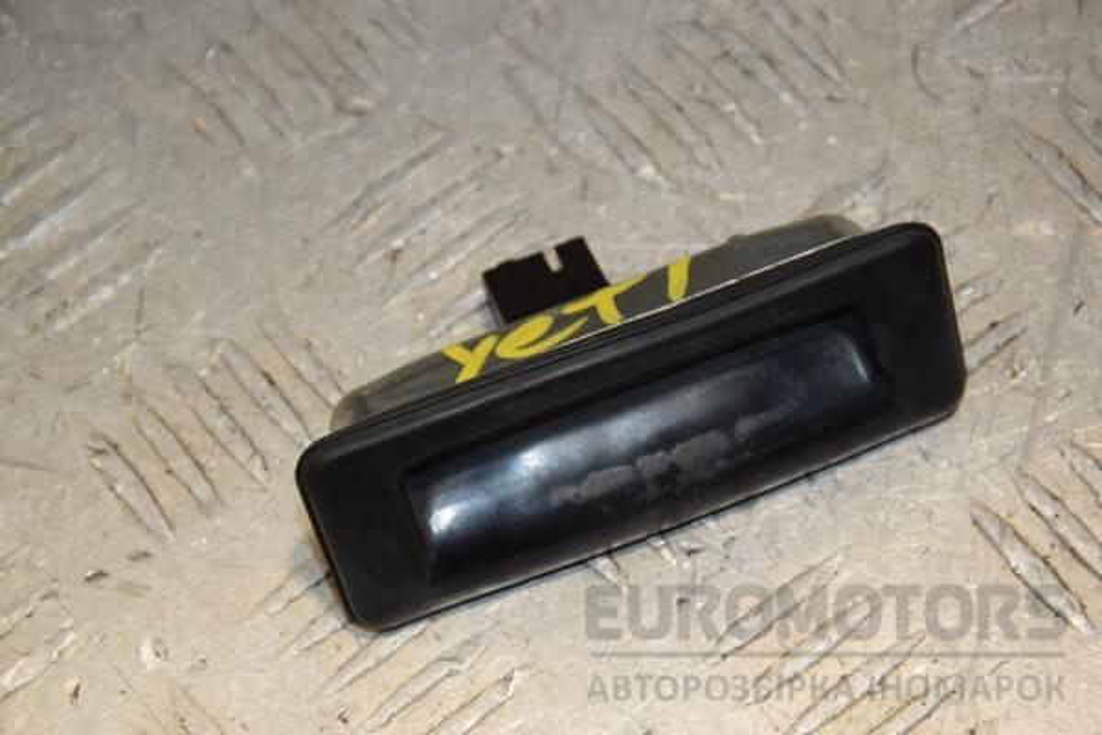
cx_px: 551
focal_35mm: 128
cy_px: 368
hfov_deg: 16.1
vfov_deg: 10.8
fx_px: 3903
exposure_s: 1/200
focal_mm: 85
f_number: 8
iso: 800
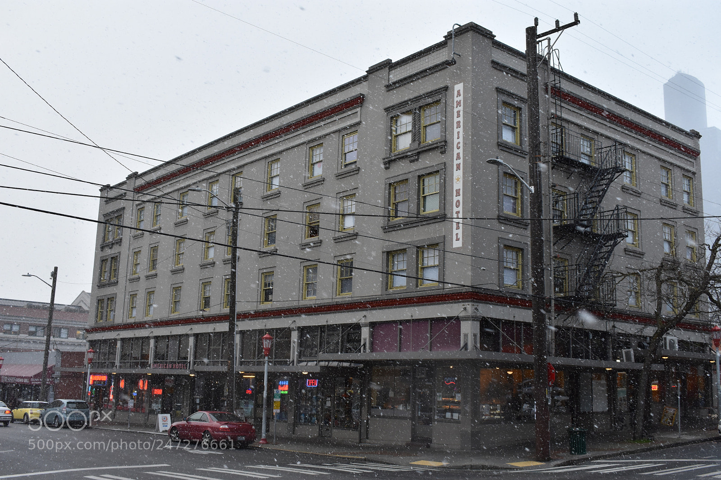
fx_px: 751
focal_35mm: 38
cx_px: 360
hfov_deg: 51.3
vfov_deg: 35.5
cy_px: 240
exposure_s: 1/200
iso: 800
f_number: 7.1
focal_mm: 25
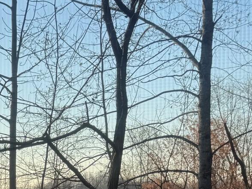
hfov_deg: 19.8
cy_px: 260
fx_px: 612
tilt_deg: -3.5
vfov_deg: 16.4
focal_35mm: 84
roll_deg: +0.8
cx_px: -139
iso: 80
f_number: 1.78
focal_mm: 6.76
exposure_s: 1/1250
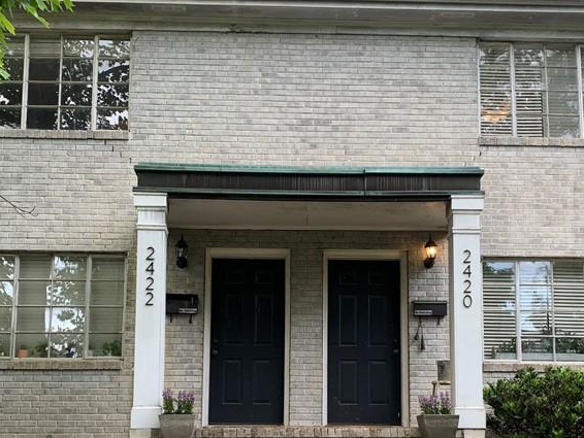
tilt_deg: +6.8
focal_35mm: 47
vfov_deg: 30.2
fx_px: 793
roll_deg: +0.1
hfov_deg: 40.4
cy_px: 347
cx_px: 311
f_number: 1.8
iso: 40
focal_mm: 4.25
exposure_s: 1/122
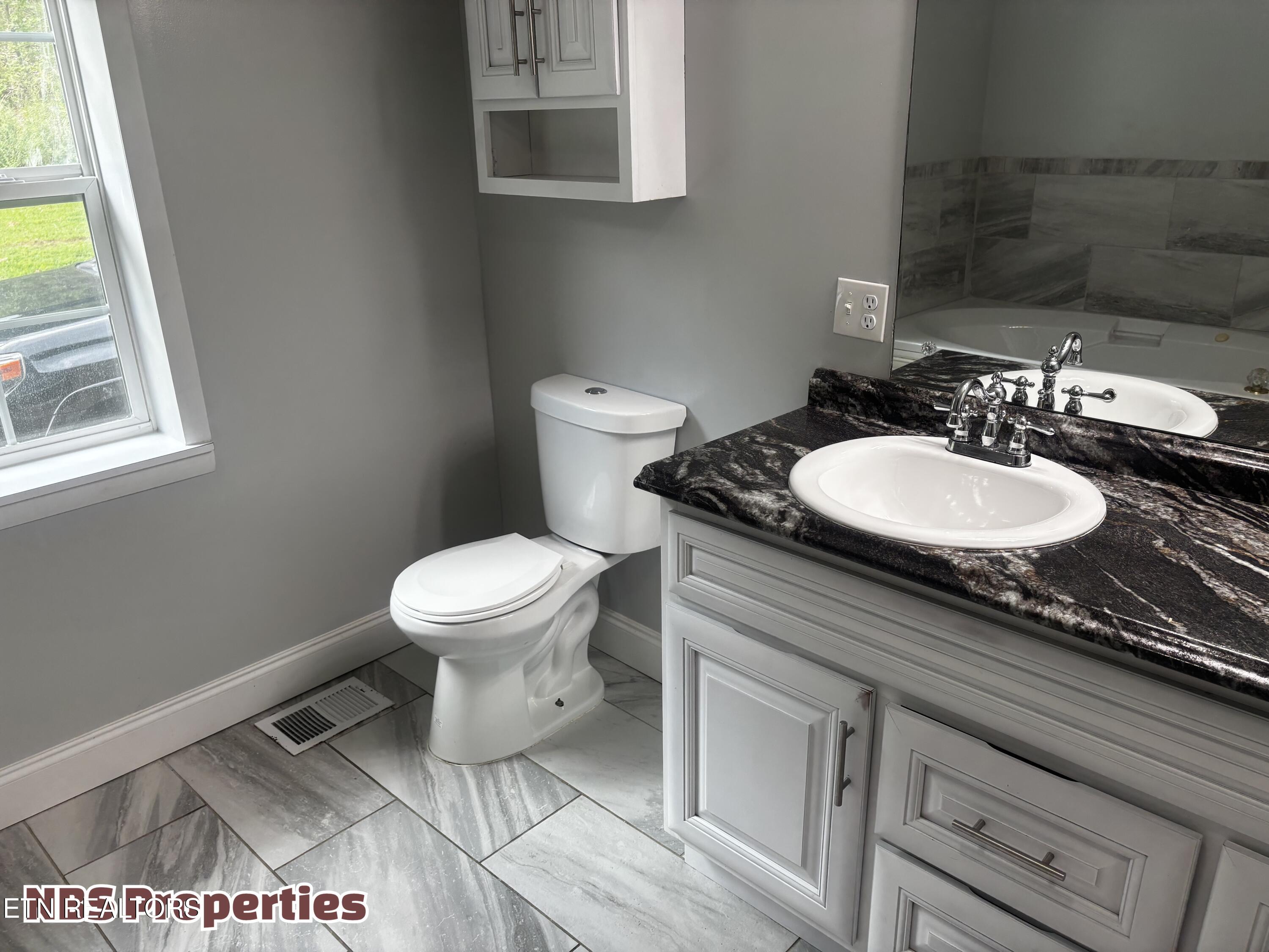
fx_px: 953
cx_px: 634
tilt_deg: -19.4
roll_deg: +0.7
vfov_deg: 53.1
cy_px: 476
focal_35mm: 26
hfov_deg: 67.3
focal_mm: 5.96
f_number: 1.6
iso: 80
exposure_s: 1/120
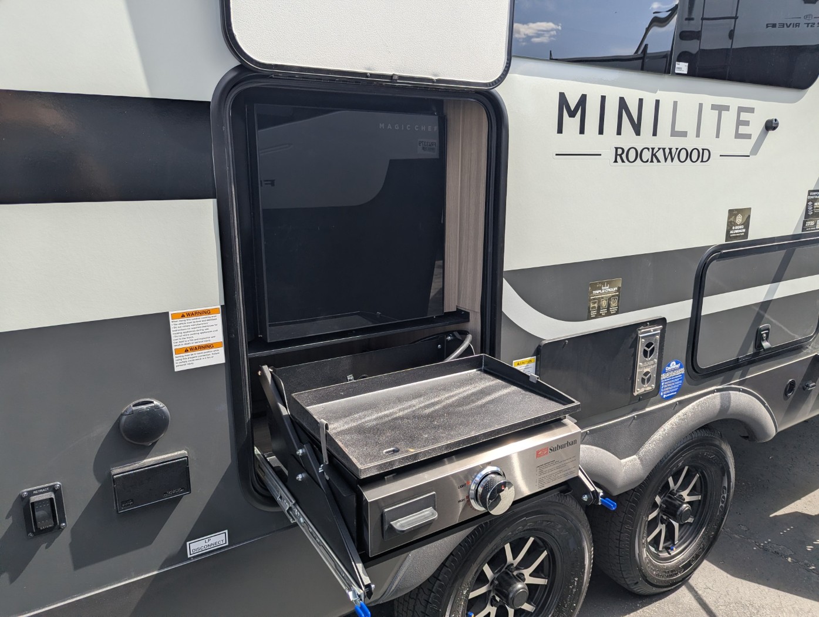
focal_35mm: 24
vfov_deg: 56.9
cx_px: 410
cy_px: 308
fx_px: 569
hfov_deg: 71.5
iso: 49
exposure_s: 1/1110
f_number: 1.85
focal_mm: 6.81
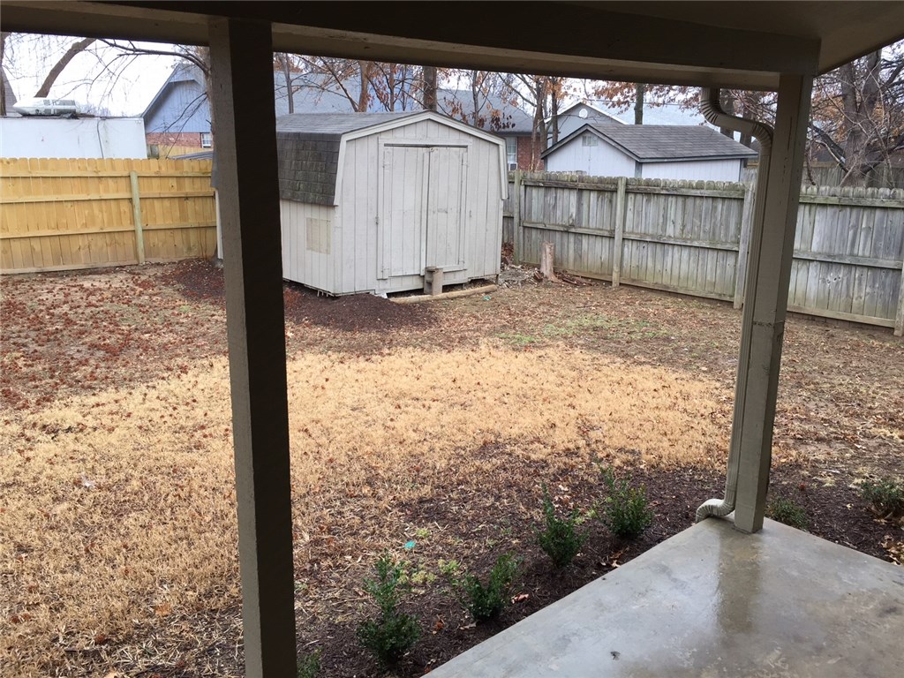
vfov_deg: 48.2
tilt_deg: -13.3
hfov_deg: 61.7
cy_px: 339
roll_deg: +0.0
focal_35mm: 29
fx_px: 757
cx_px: 452
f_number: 2.2
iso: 32
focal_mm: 4.15
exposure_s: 1/120
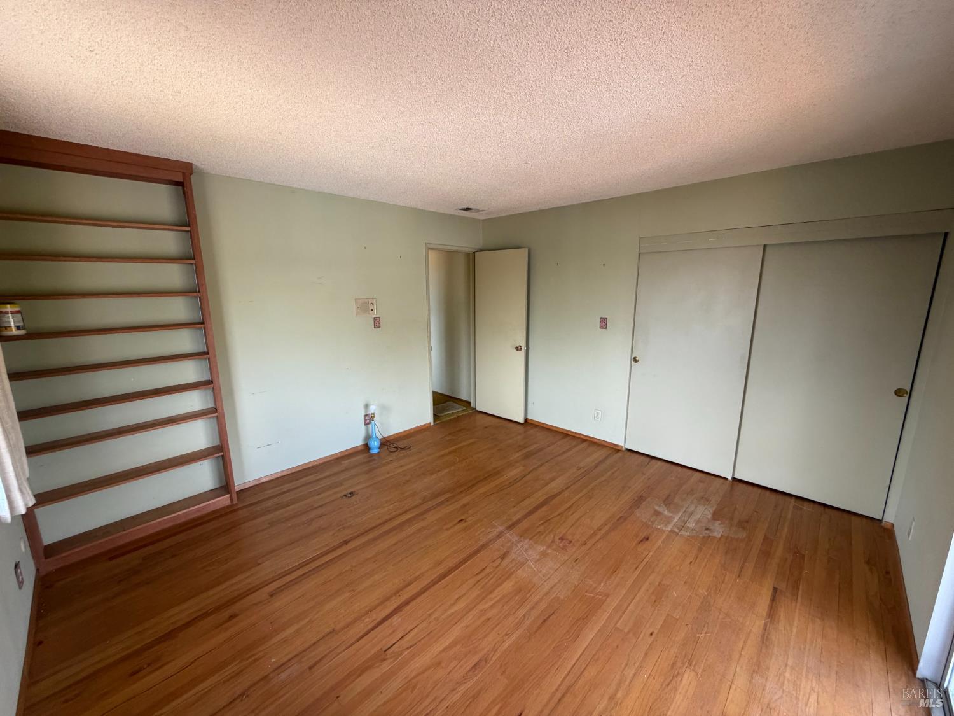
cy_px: 358
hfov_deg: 102.1
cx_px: 477
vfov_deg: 85.7
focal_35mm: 14
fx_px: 386
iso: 200
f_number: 2.2
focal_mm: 2.22
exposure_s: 1/121
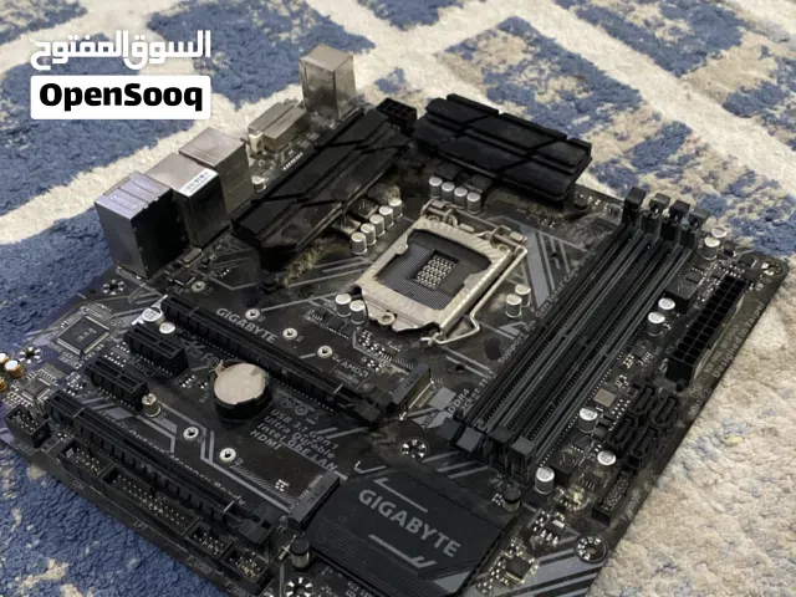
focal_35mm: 26
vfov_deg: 53.1
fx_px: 598
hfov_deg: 67.3
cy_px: 298
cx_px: 398
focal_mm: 4.25
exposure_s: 1/25
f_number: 1.8
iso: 640
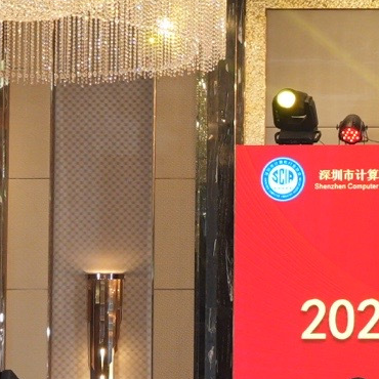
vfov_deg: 9.0
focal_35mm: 193
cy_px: 376
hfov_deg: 8.5
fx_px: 2391
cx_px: 788
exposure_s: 1/80
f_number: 4
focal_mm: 28
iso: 500
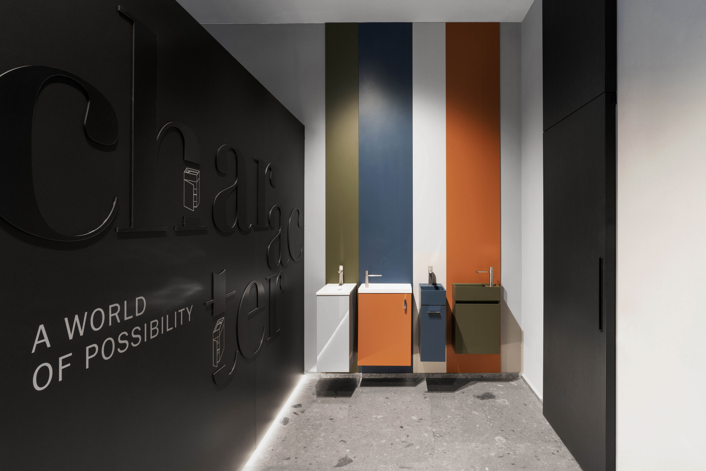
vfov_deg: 64.6
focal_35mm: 19
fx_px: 373
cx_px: 353
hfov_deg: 86.9
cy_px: 236
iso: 200
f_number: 14
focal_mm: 19
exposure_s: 1.3
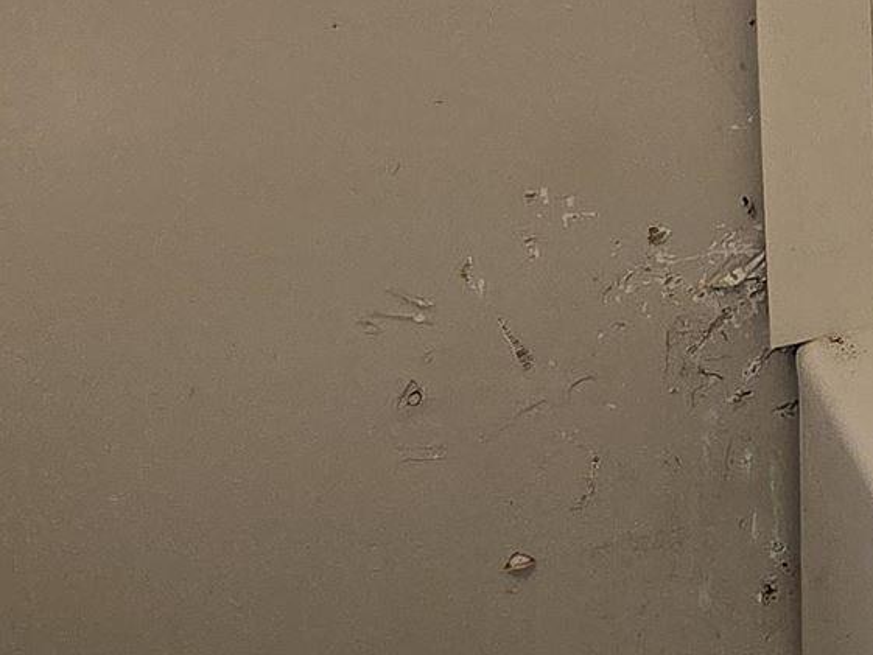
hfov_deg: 14.1
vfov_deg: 10.0
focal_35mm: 126
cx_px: 1519
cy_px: -1025
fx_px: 3178
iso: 50
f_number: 1.7
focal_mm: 6.3
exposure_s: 1/60
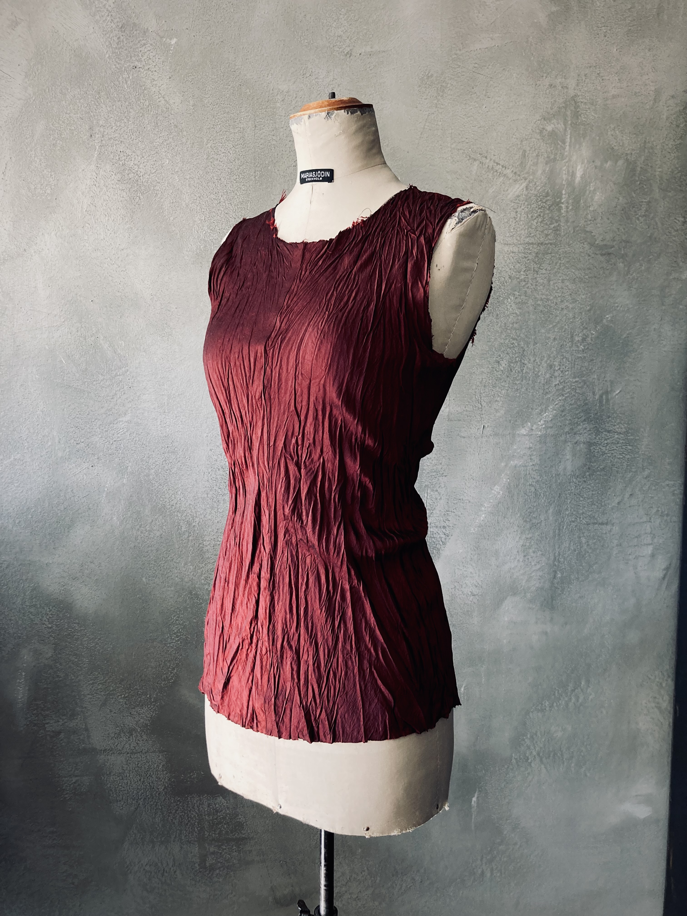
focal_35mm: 28
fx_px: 741
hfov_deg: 49.7
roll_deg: +0.5
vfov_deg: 63.4
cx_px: 344
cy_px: 458
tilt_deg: -7.1
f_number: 1.8
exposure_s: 1/60
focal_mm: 3.99
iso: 160
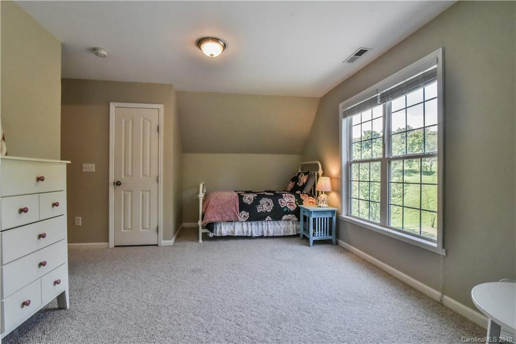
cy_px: 172
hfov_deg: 96.7
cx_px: 258
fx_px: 229
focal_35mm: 16
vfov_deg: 73.8
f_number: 16
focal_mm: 16
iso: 4000
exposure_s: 1/200
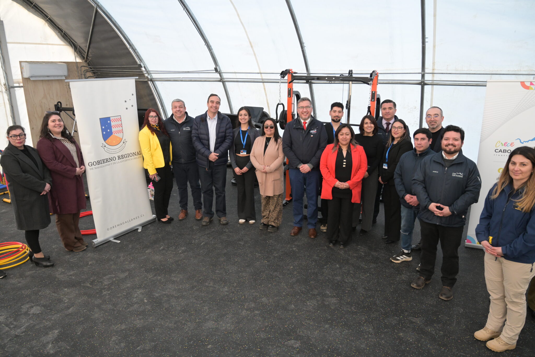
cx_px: 268
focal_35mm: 26
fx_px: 386
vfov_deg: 49.5
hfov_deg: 69.4
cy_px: 178
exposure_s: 1/320
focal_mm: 26
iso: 2000
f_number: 4
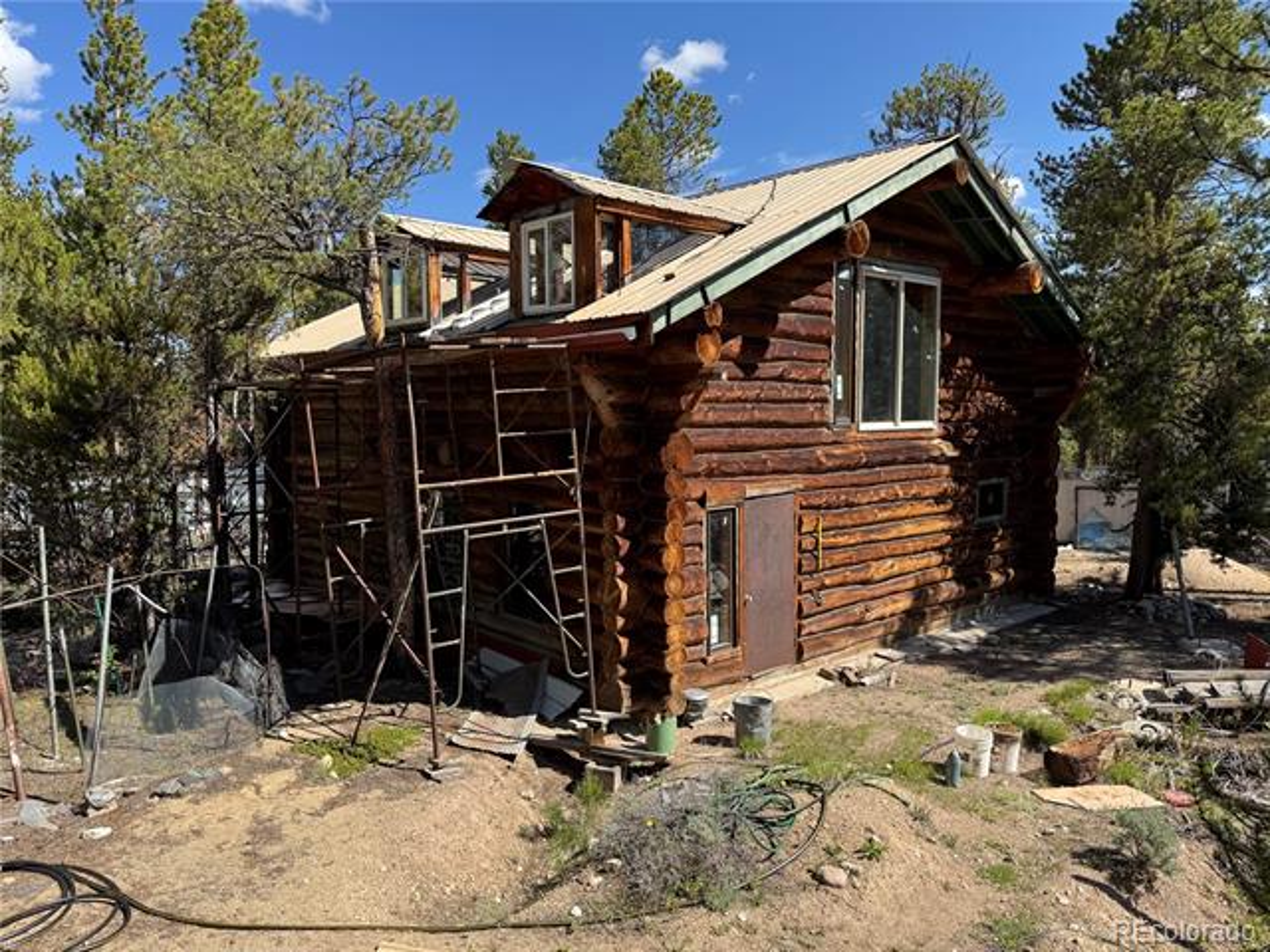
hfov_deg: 71.6
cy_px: 476
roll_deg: +0.3
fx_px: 881
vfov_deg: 56.8
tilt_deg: -6.0
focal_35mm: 24
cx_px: 635
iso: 80
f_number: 1.78
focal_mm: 6.76
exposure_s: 1/2506
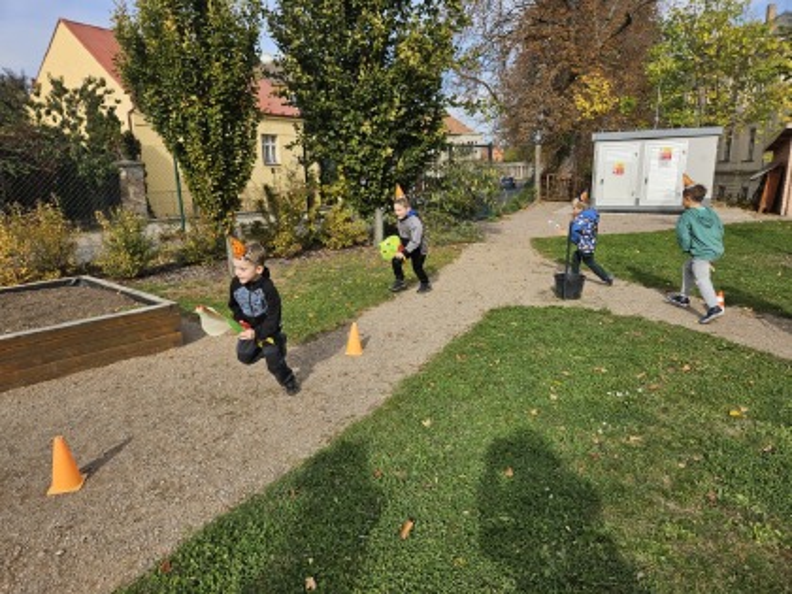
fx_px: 526
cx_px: 396
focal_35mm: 23
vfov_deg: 58.9
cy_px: 297
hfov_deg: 73.9
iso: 25
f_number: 1.8
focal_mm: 5.4
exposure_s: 1/1245
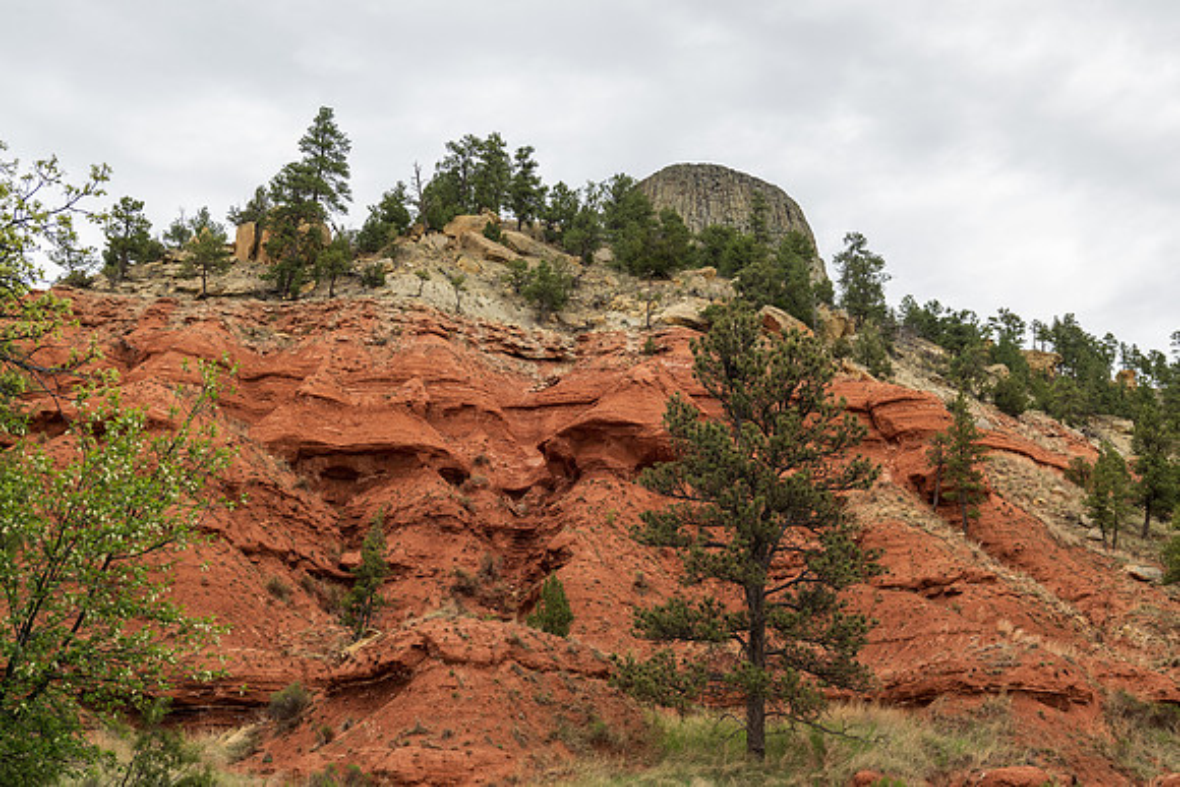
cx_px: 589
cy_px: 433
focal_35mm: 42
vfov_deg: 32.0
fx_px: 1372
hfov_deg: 46.5
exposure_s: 1/640
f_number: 6.3
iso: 560
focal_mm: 38
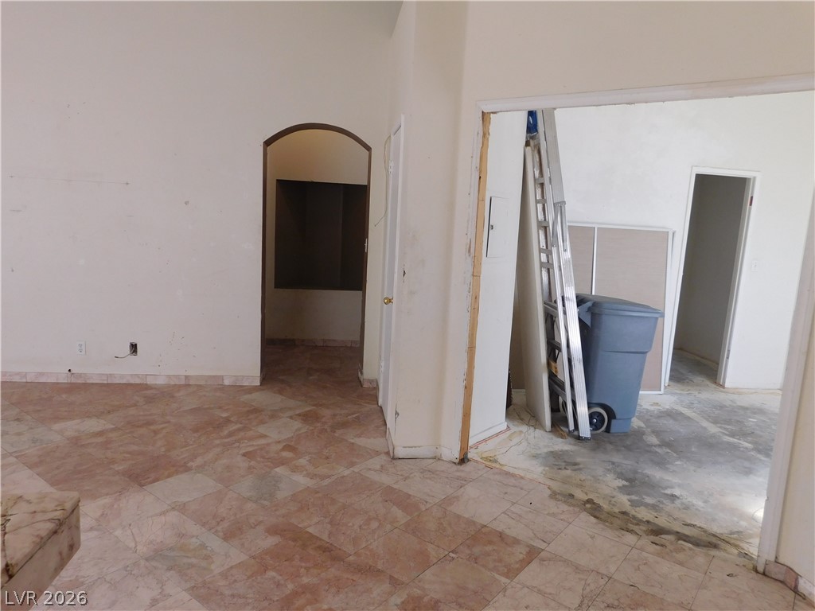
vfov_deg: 56.8
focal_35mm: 24
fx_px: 565
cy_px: 306
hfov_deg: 71.6
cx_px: 408
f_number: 3
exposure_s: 1/100
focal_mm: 4.1
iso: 125
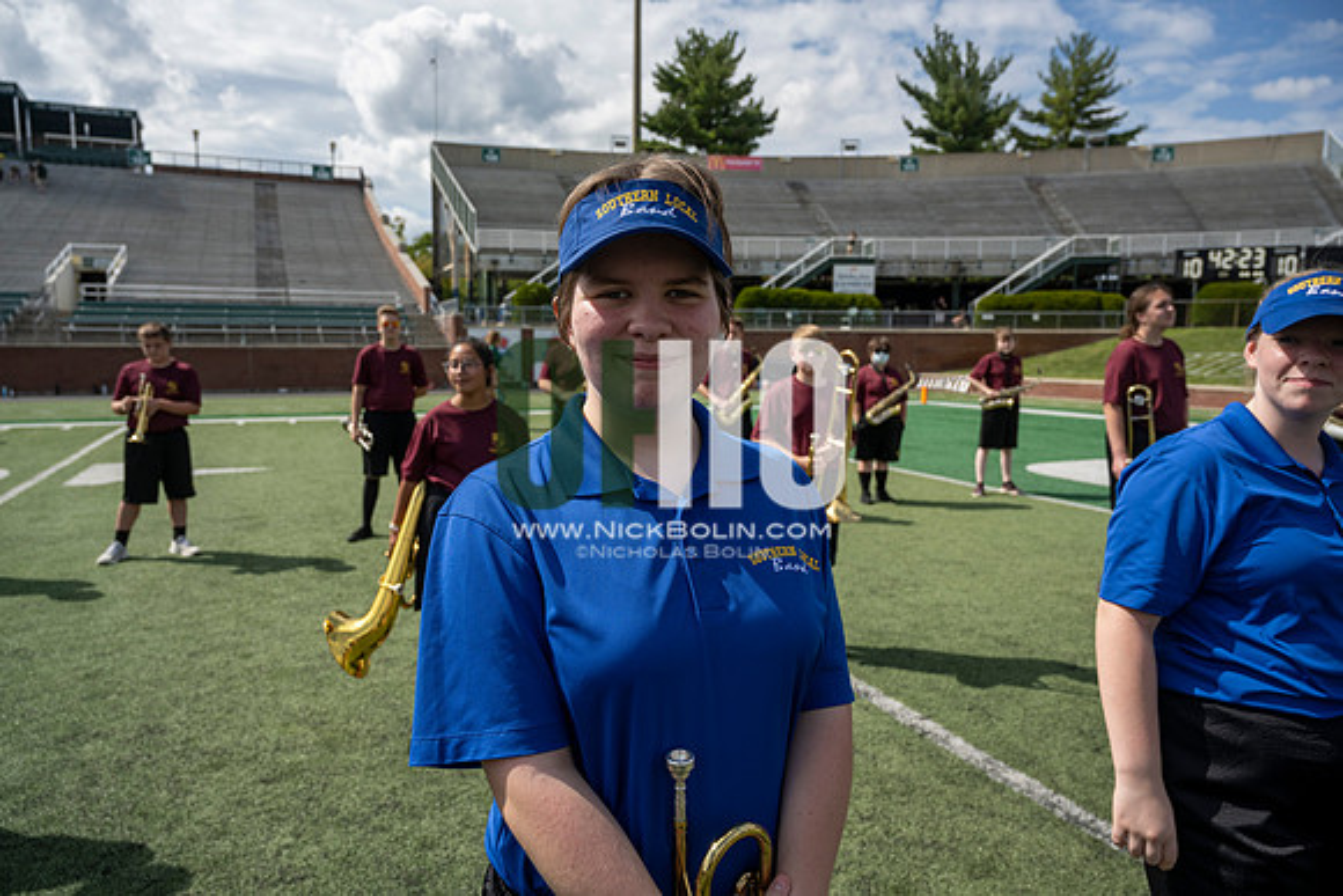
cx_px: 672
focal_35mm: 24
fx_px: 896
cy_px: 448
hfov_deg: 73.7
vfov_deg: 53.2
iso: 200
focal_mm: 24
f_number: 5
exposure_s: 1/1600
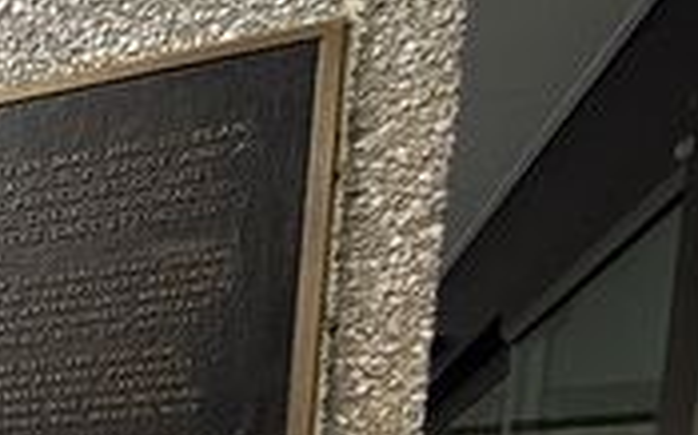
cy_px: 834
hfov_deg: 19.2
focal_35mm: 68
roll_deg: +0.7
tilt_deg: -3.6
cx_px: -670
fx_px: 1292
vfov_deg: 15.7
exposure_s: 1/338
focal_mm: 2.22
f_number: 2.2
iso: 50
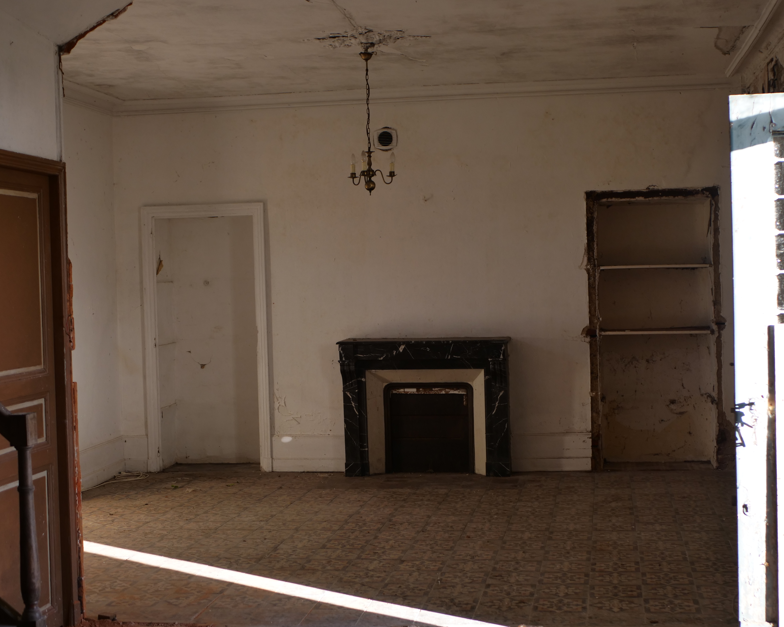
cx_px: 413
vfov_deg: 28.6
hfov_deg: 35.4
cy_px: 314
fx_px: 1230
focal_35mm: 53
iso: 200
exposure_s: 1/250
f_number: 2.5
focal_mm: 25
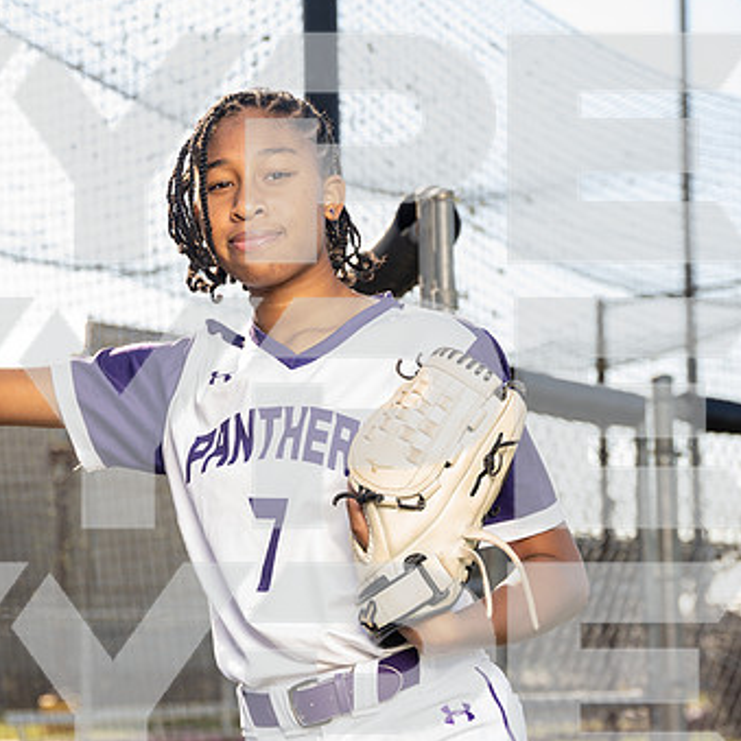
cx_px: 210
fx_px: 2010
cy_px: 414
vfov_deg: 20.9
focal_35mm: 83
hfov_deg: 20.8
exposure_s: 1/250
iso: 100
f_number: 4
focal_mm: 57
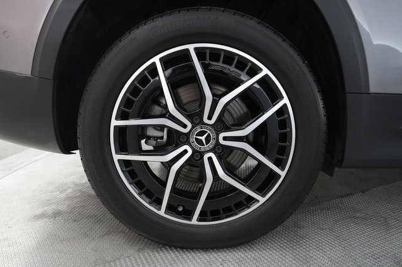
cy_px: 134
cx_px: 201
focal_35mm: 25
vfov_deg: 51.2
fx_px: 279
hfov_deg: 71.5
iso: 4000
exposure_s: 1/125
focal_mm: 25
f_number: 4
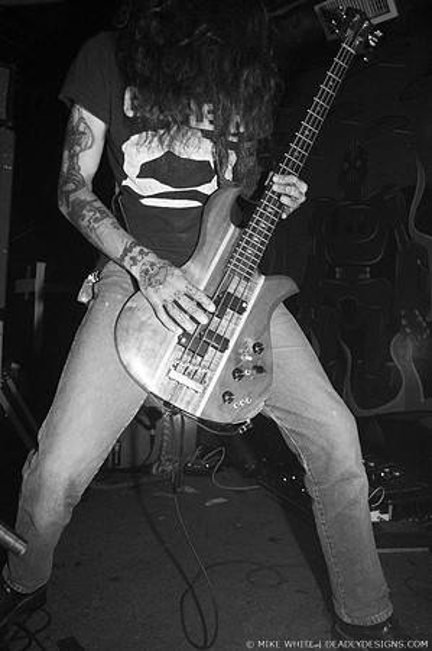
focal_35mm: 30
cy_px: 326
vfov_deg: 62.0
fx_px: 541
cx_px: 216
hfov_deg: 43.5
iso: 800
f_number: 3.2
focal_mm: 20
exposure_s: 1/30
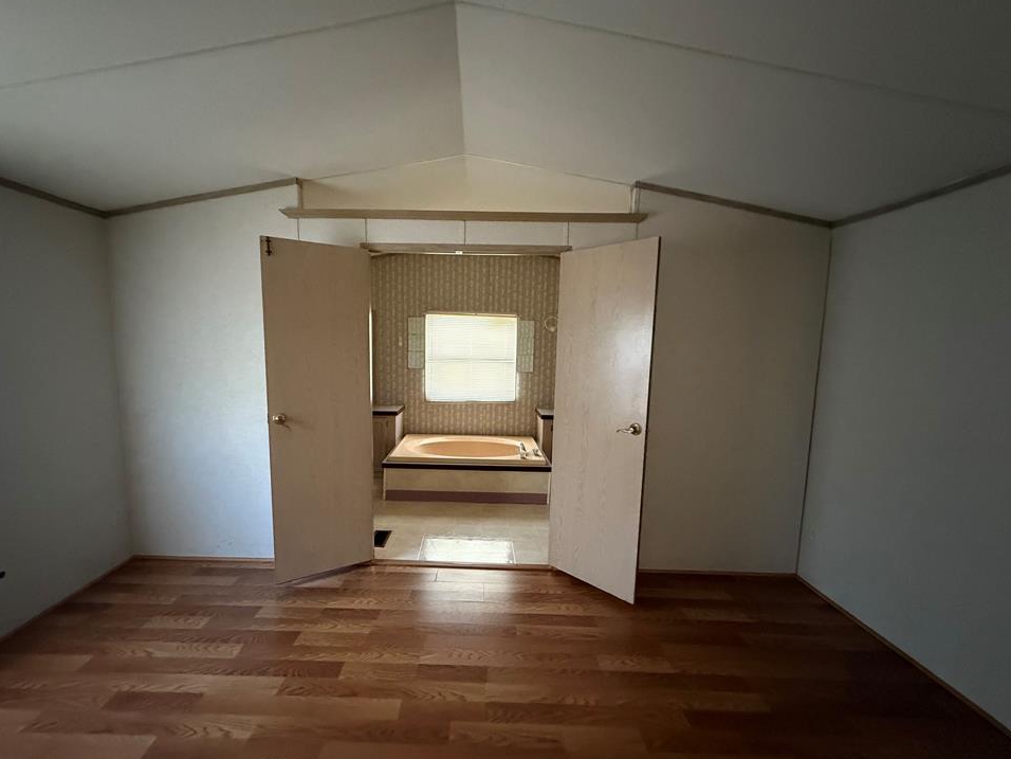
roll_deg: +0.2
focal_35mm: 15
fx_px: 438
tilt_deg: -9.0
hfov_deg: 98.0
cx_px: 472
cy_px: 398
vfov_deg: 81.7
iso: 1250
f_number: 2.2
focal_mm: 2.22
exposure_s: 1/60
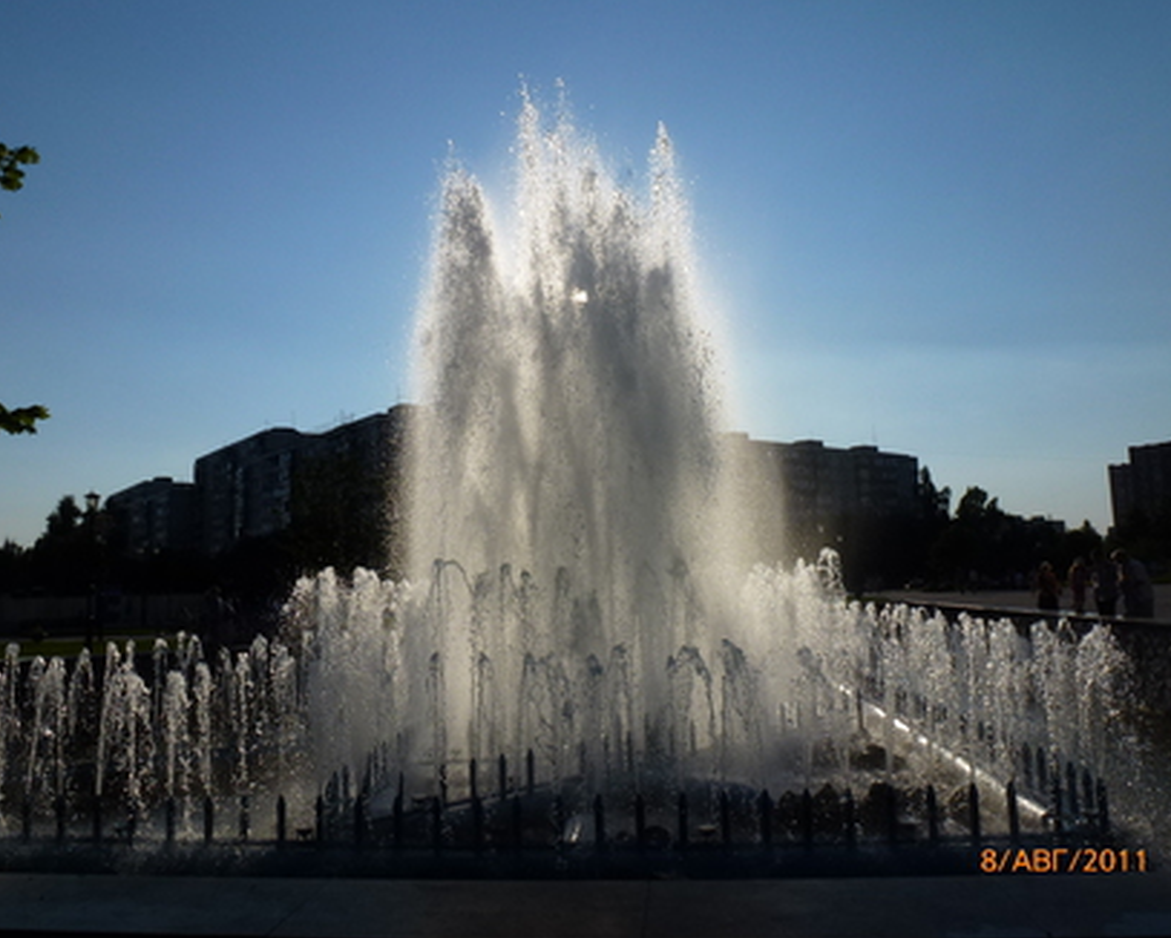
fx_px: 936
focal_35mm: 27
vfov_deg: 53.2
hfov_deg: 64.0
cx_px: 584
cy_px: 472
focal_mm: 4.3
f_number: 5
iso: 100
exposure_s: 1/2000
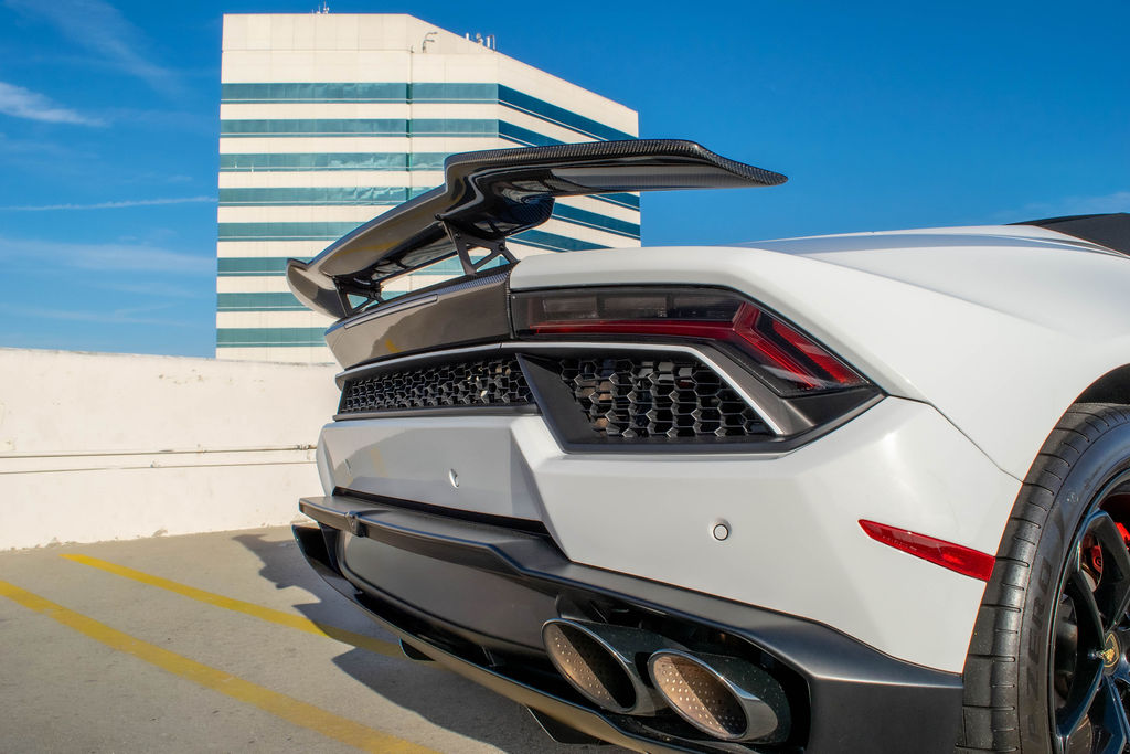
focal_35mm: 28
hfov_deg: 66.1
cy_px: 377
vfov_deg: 46.9
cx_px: 565
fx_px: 868
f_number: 11
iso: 200
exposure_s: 1/500
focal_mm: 18
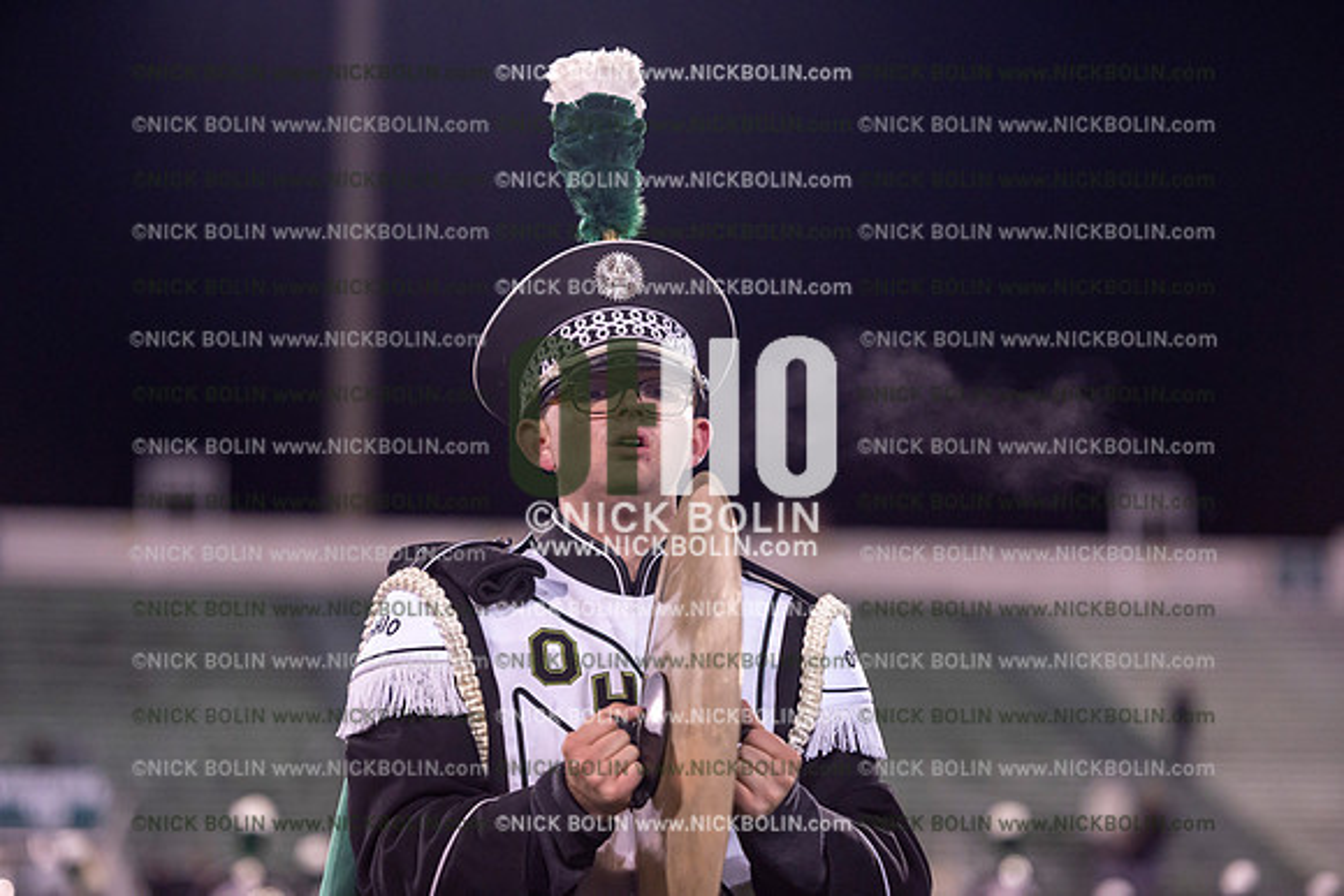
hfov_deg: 15.8
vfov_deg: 10.6
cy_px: 448
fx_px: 4854
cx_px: 672
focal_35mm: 130
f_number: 2.8
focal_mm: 130
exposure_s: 1/1250
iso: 2500
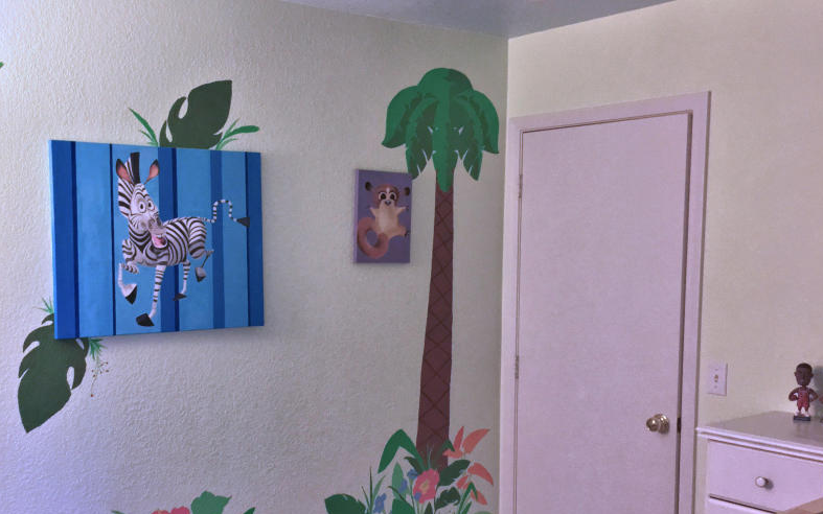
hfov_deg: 48.6
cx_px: 292
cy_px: 318
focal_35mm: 40
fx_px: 897
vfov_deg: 31.9
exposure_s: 1/17
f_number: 2.2
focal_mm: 4.15
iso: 200
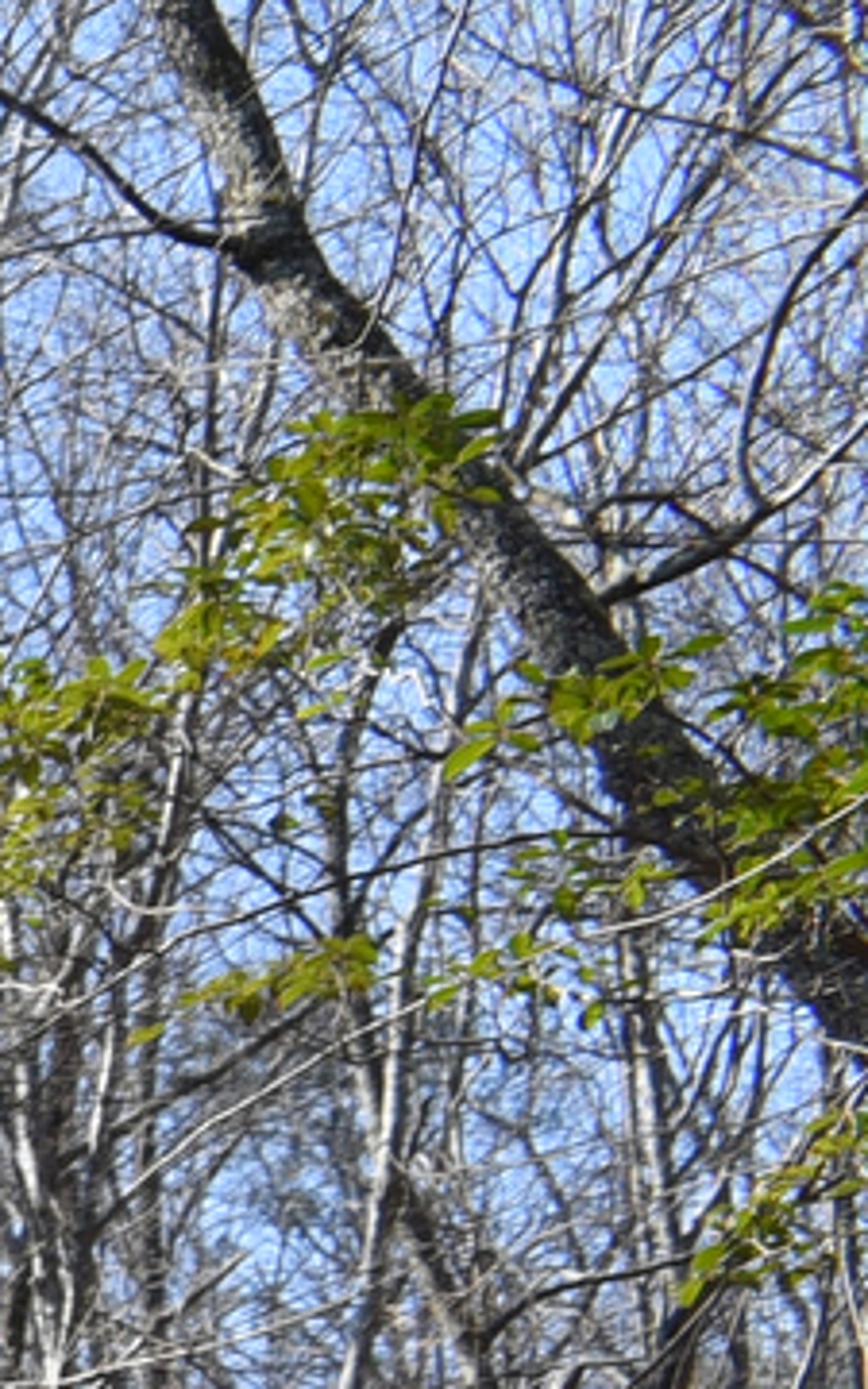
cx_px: -3553
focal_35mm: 163
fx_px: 6169
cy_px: 2338
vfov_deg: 12.0
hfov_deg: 5.7
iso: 400
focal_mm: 24
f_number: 7.1
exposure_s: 1/400
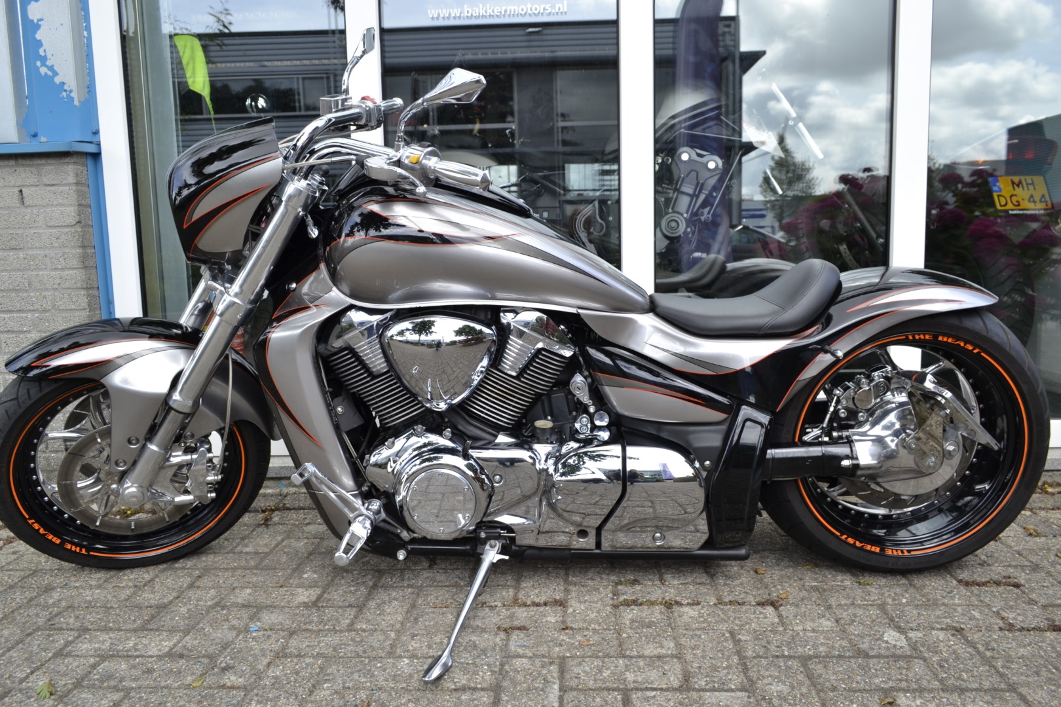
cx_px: 530
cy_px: 354
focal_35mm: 27
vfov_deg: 47.9
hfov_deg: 67.4
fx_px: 796
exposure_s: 1/100
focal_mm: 18
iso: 100
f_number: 6.3
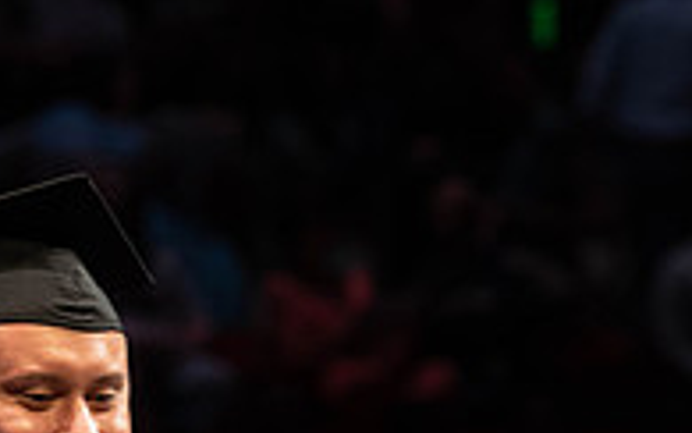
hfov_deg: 4.2
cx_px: 290
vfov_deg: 2.6
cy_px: 607
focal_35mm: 502
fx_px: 9470
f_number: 4.5
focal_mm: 155
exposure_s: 1/320
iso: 1600
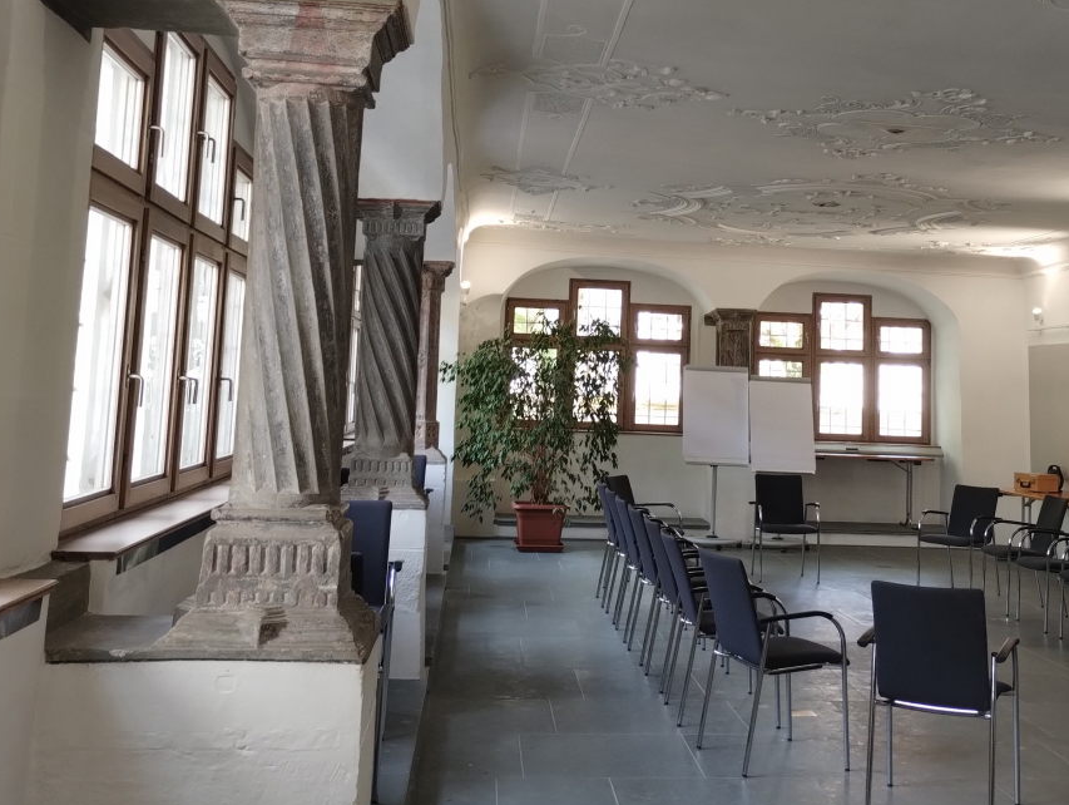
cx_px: 650
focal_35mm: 42
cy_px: 221
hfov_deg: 44.5
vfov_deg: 33.9
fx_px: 1299
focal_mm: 4.27
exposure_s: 1/33
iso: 288
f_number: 1.8
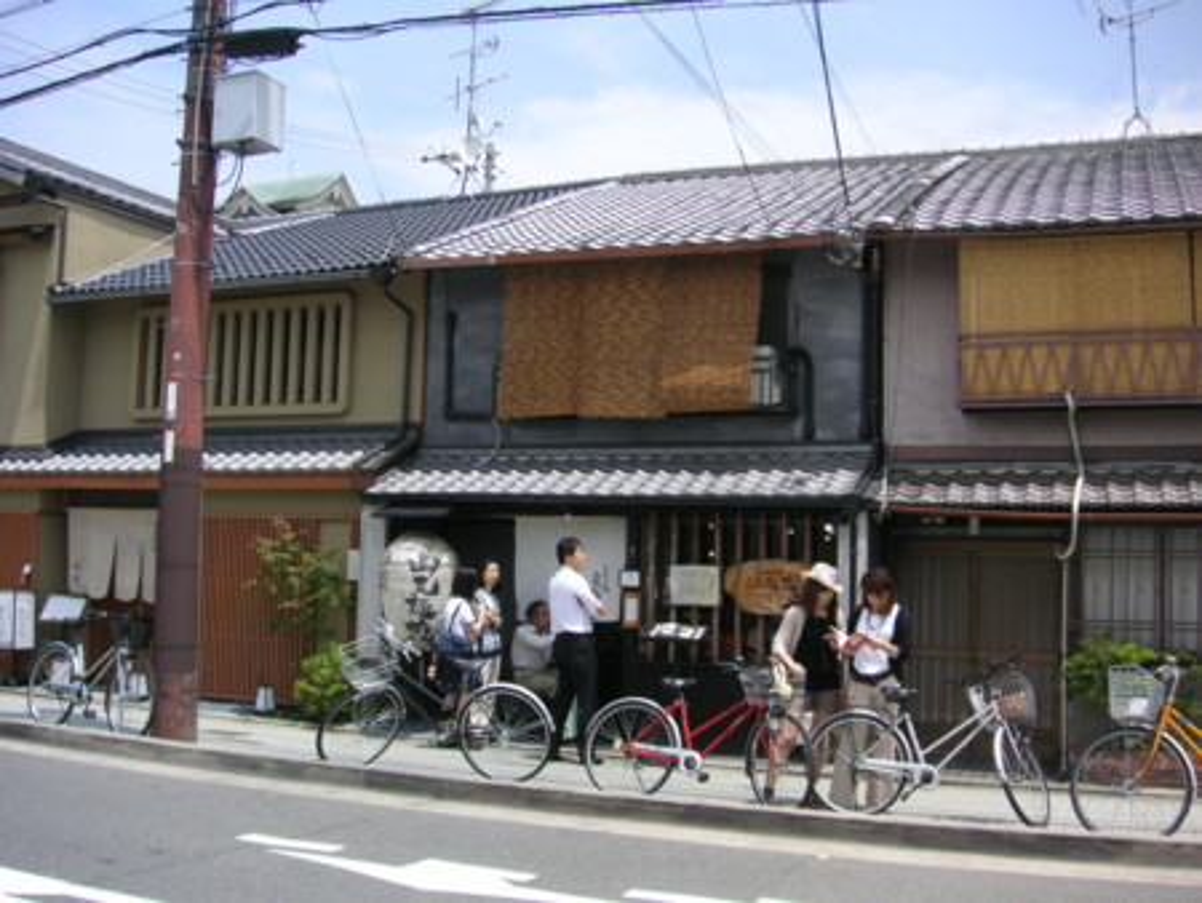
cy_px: 452
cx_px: 601
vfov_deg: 38.7
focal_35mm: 37
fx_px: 1285
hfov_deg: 50.1
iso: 50
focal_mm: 6.1
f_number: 2.8
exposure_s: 1/1000
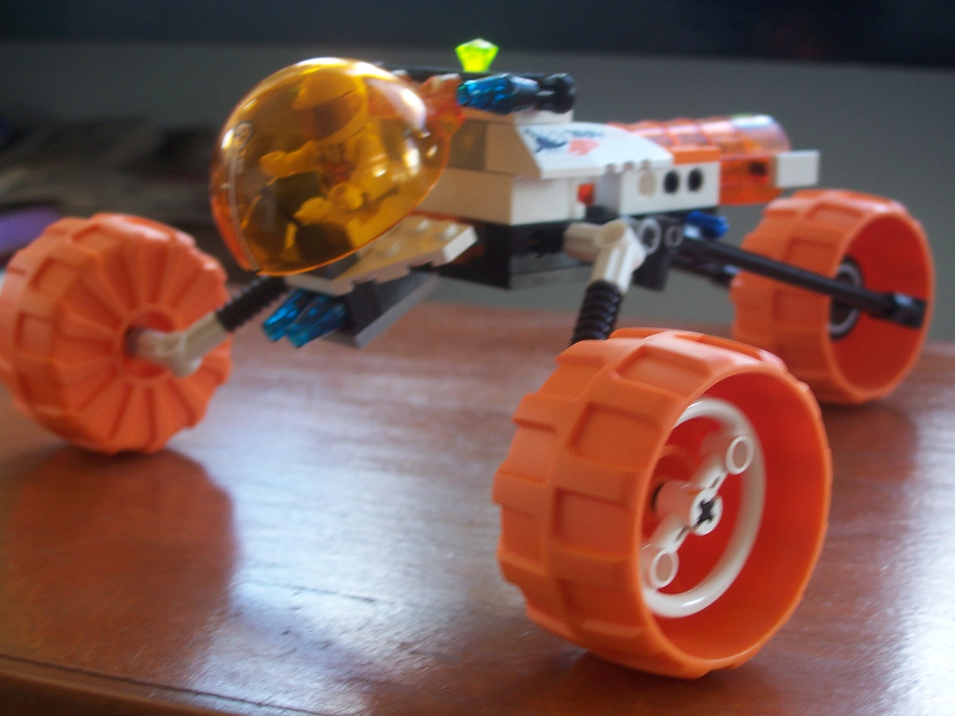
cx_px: 478
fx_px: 1655
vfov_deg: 24.4
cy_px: 358
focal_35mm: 60
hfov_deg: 32.2
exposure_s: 1/45
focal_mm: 10.3
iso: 80
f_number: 2.8
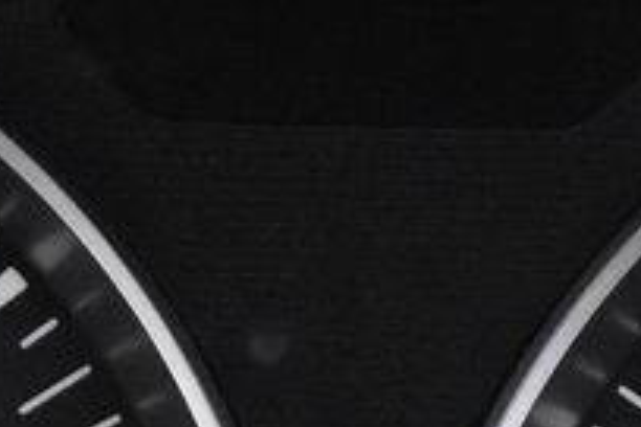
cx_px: 305
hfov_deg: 4.4
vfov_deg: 2.9
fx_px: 8368
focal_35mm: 470
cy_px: 482
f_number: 3.8
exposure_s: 1/80
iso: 5600
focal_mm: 50
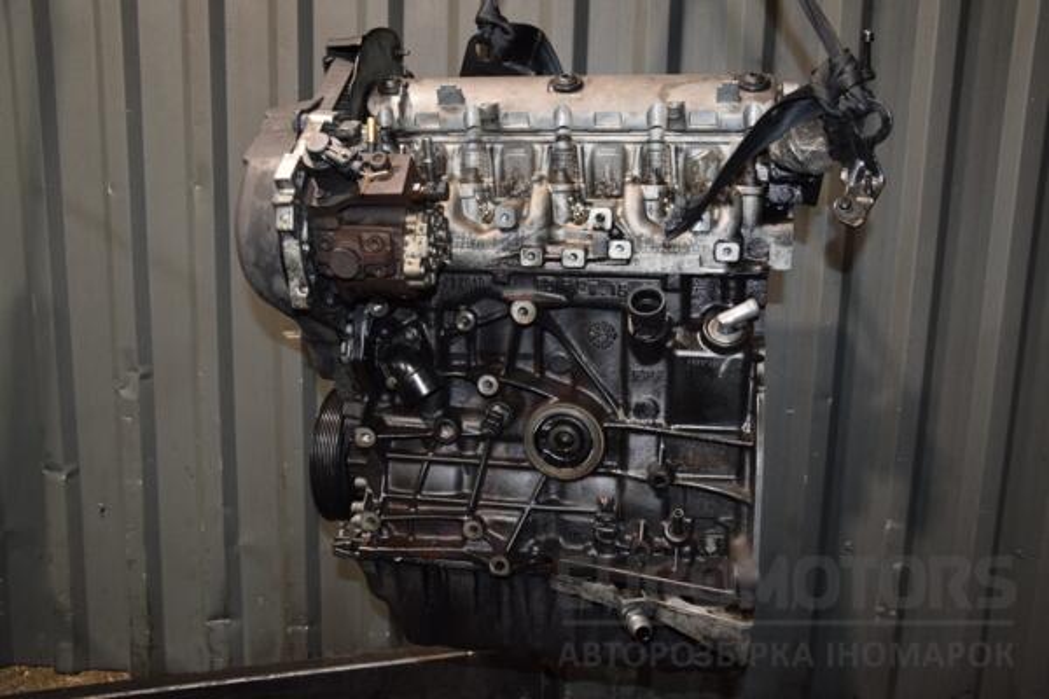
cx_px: 524
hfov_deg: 57.2
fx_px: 962
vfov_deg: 40.0
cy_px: 350
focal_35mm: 33
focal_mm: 22
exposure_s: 1/60
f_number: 5
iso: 800
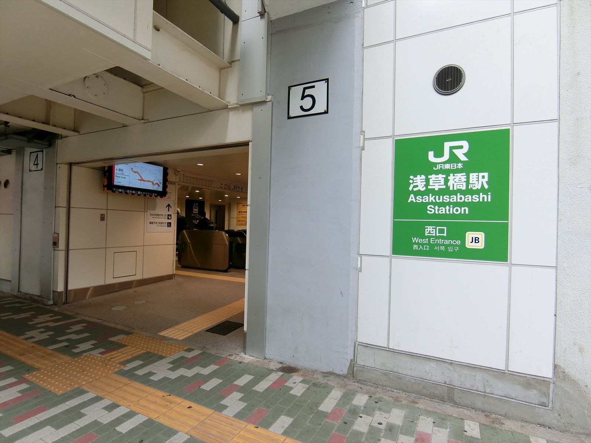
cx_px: 296
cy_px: 222
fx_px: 324
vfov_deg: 68.7
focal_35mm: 19
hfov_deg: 84.7
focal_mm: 4.06
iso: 80
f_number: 2.7
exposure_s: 1/125
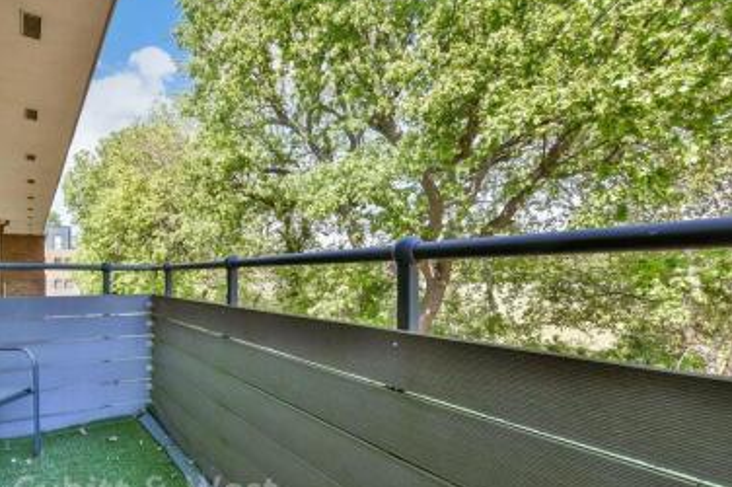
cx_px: 273
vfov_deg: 64.1
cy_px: 280
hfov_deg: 85.2
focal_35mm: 19
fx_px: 386
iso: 160
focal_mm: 10
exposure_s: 1/40
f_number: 8
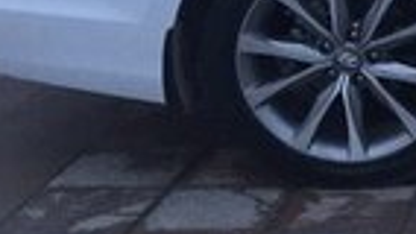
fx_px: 1622
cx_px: 847
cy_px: -86
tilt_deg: -9.9
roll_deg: -0.2
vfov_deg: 8.1
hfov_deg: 12.7
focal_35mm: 147
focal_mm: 4.15
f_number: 2.2
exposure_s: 1/33
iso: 125
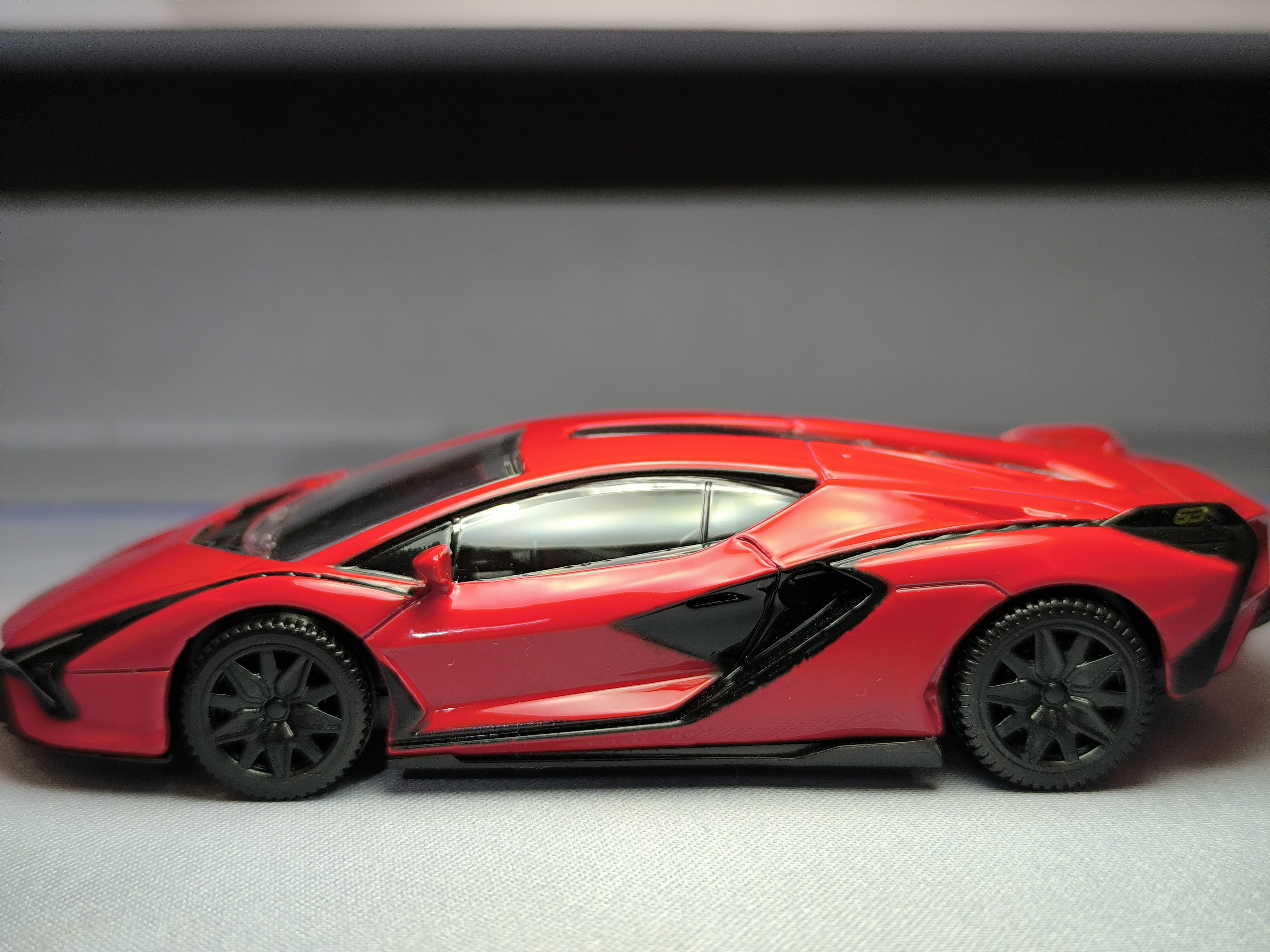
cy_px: 476
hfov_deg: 41.2
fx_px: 1688
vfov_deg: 31.5
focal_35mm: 46
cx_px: 635
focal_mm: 6.14
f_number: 1.65
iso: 500
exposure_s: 1/50
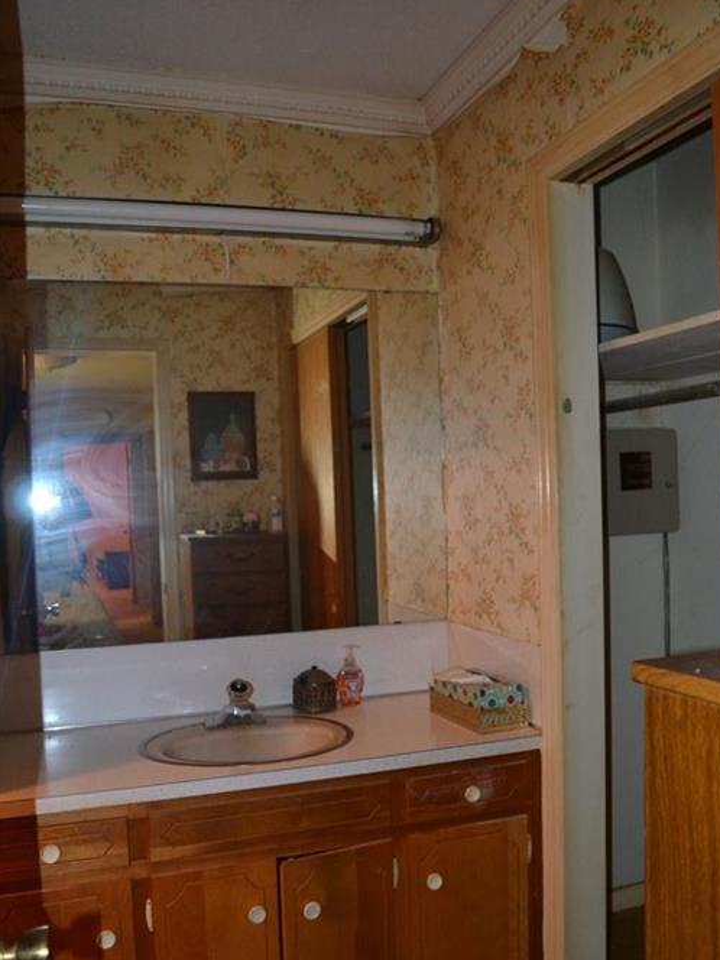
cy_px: 544
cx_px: 368
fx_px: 832
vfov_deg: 59.7
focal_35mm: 30
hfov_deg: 46.8
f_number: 3.5
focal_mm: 18
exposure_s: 1/60
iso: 1800
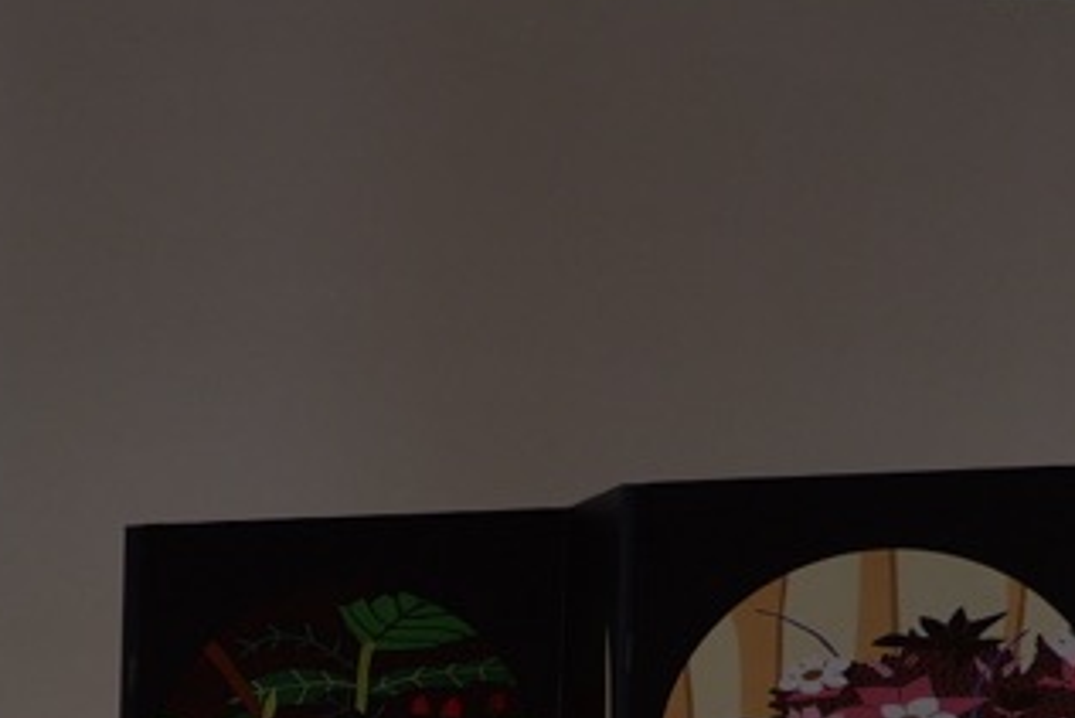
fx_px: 5108
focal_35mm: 171
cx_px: -1942
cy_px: 1245
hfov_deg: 9.8
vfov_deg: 7.8
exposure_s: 1/30
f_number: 2.8
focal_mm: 30
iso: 200
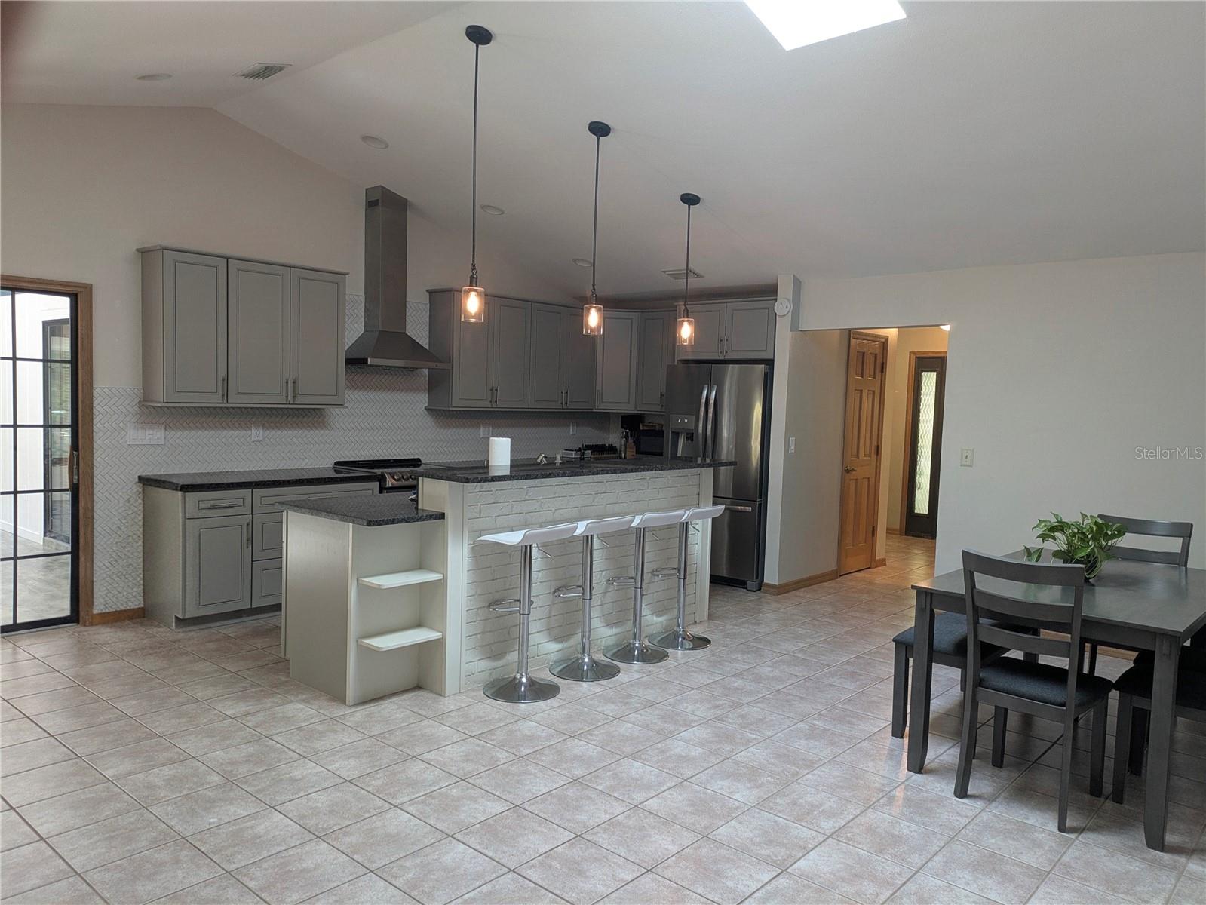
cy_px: 452
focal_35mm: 25
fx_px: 871
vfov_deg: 54.9
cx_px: 603
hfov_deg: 69.4
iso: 157
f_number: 1.89
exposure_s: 1/24
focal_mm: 5.43
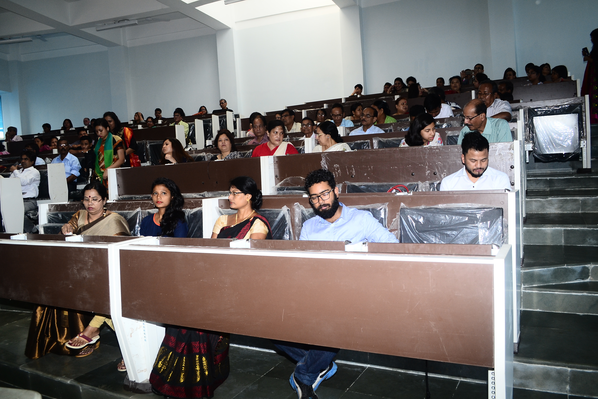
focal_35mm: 27
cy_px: 200
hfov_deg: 67.4
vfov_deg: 47.9
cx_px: 299
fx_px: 448
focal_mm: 18
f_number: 5.6
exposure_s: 1/125
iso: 400
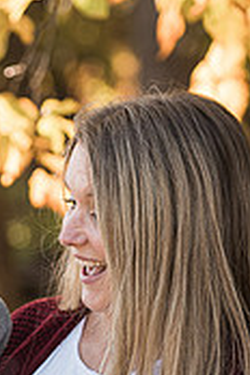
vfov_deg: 7.2
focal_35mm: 285
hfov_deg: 4.8
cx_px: -43
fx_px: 2969
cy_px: 466
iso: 500
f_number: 3.5
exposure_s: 1/800
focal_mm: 110
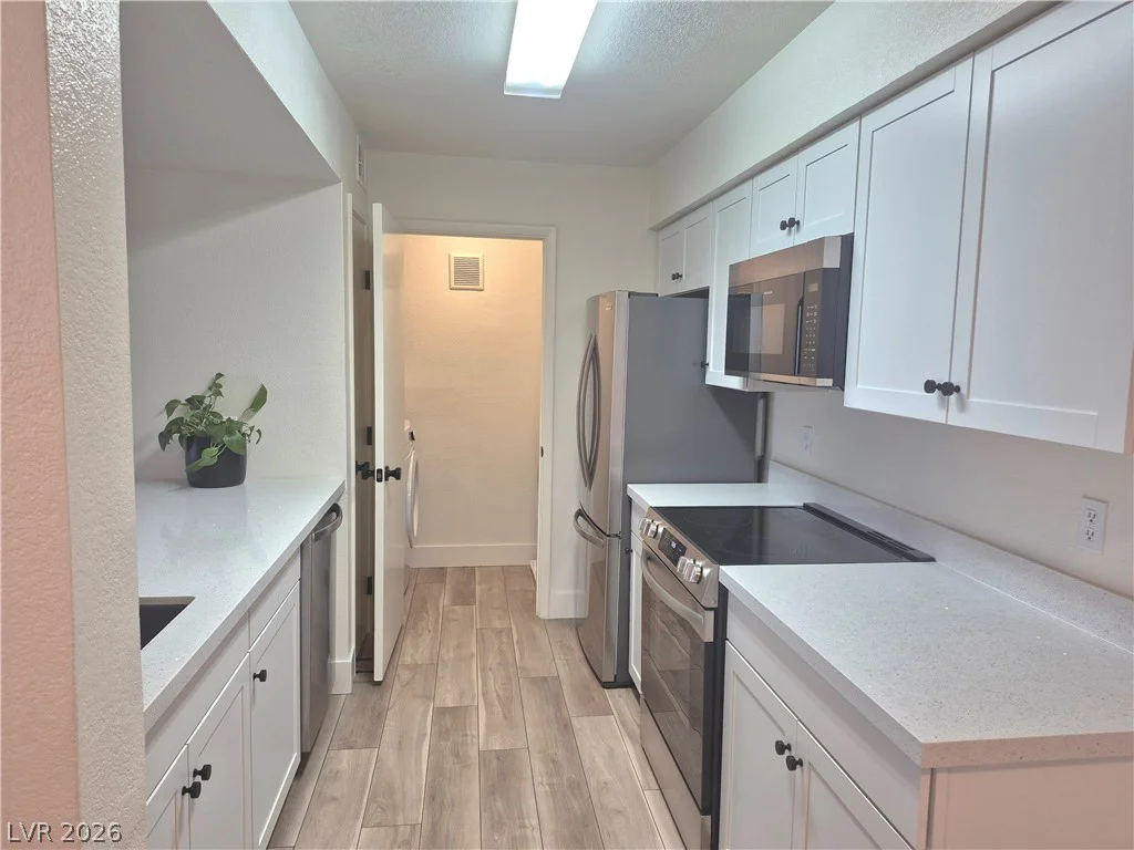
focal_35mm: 23
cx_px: 567
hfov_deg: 73.9
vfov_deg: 58.9
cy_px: 425
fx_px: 753
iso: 100
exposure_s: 1/120
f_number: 1.8
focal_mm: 5.4
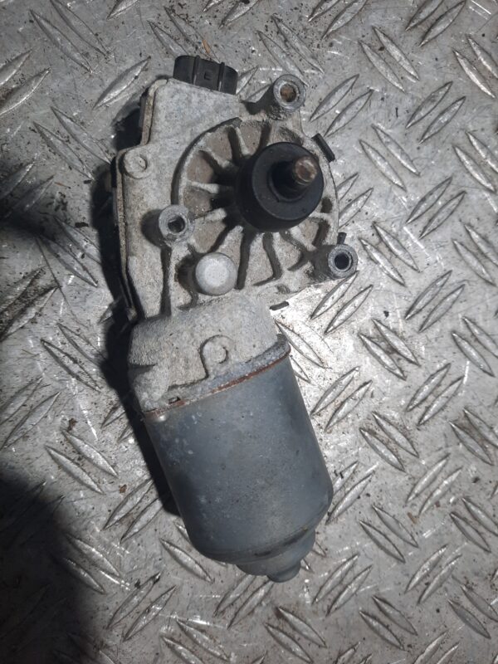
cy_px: 332
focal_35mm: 25
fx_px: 480
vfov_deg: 69.4
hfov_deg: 54.9
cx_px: 249
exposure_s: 1/50
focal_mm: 4.6
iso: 200
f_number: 2
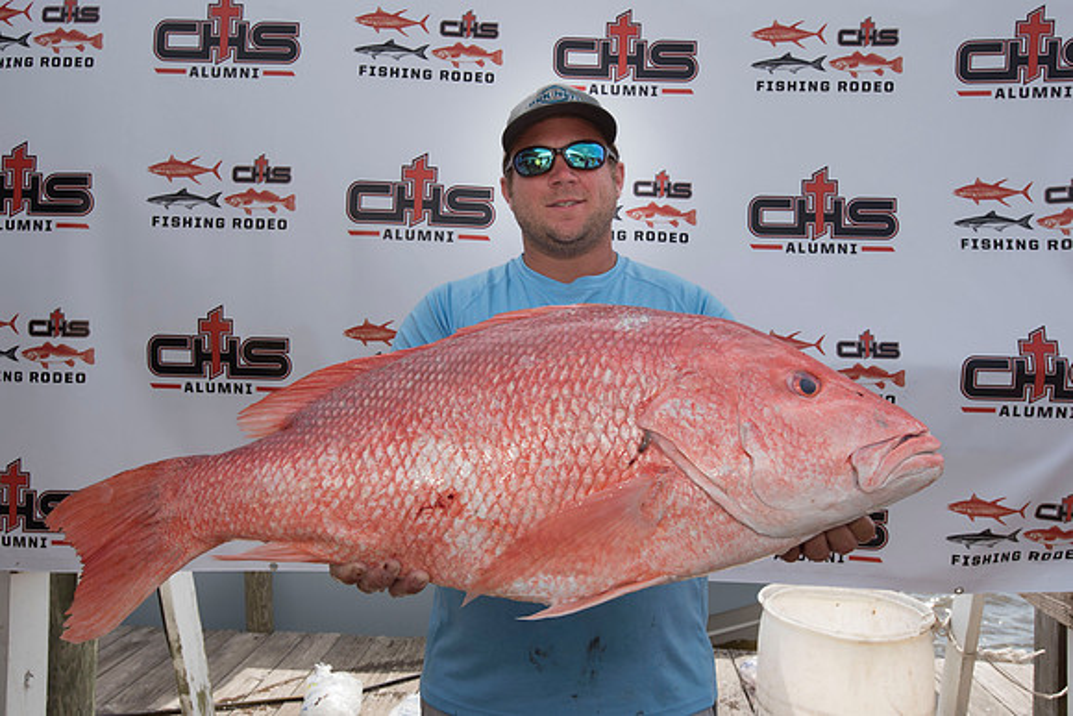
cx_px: 536
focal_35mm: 30
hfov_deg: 61.9
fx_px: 894
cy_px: 358
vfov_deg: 43.6
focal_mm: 30
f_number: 9
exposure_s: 1/500
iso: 250
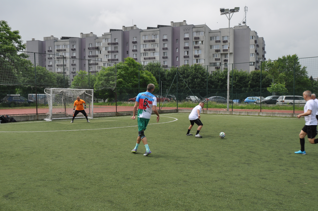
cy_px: 106
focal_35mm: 36
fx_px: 318
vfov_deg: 36.8
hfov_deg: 53.2
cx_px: 159
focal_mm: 24
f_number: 9
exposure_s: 1/320
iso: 200
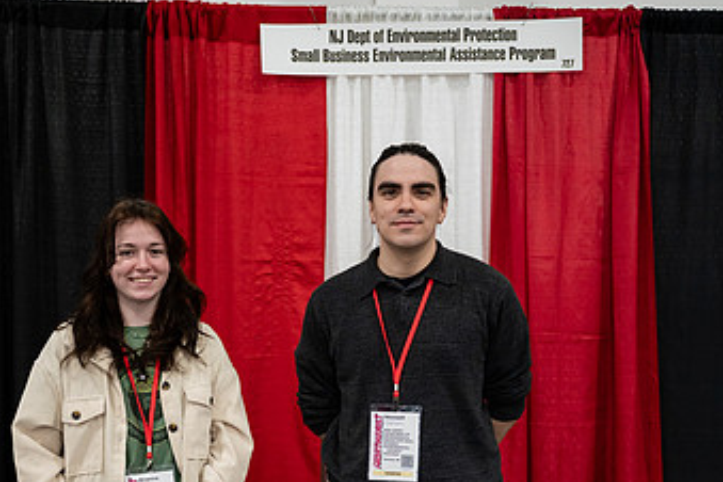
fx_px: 1185
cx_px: 331
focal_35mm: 59
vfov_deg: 22.7
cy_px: 392
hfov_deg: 33.9
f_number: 3.2
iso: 2000
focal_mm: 33
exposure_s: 1/250
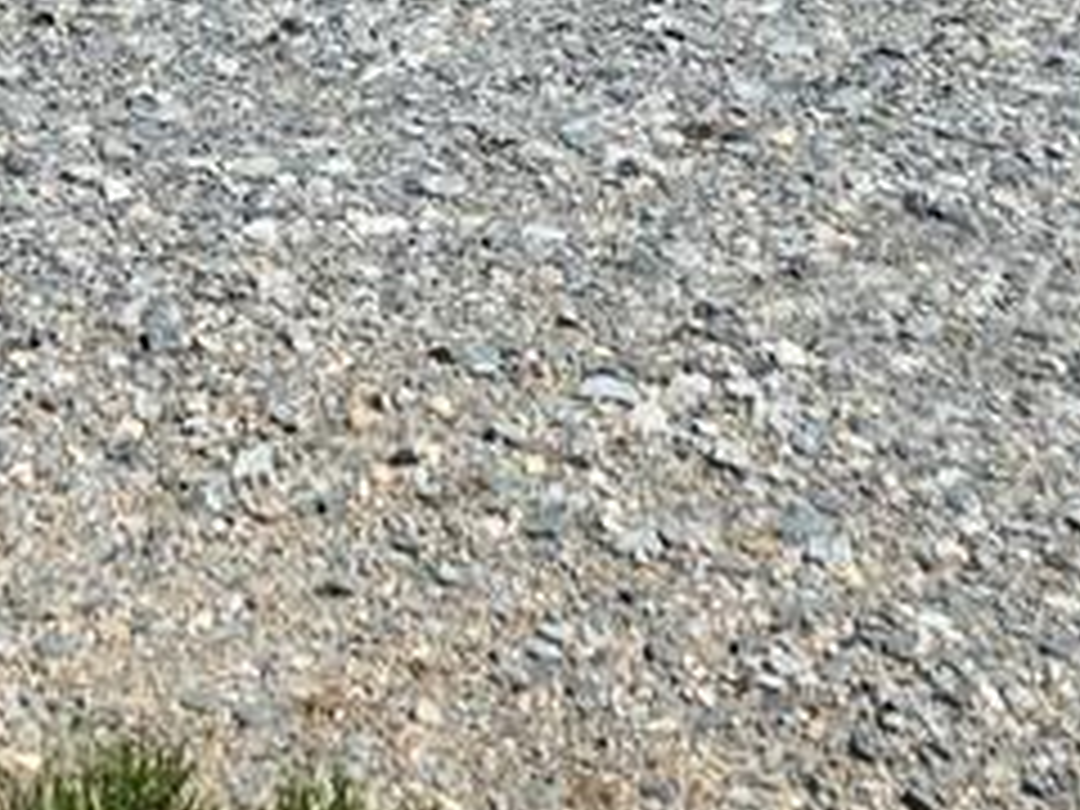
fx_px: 3058
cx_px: 346
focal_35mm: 98
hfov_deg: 20.0
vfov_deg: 13.1
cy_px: -806
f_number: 1.8
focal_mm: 5.4
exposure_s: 1/2352
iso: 25
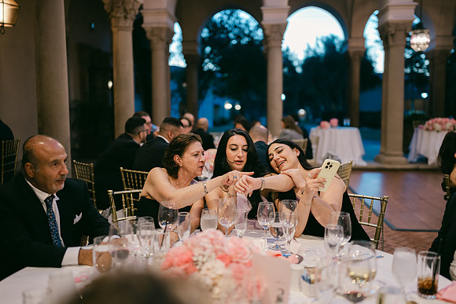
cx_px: 228
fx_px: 458
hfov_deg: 53.0
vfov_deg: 36.8
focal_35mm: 36
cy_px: 152
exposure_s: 1/125
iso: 640
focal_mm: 35
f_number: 1.2
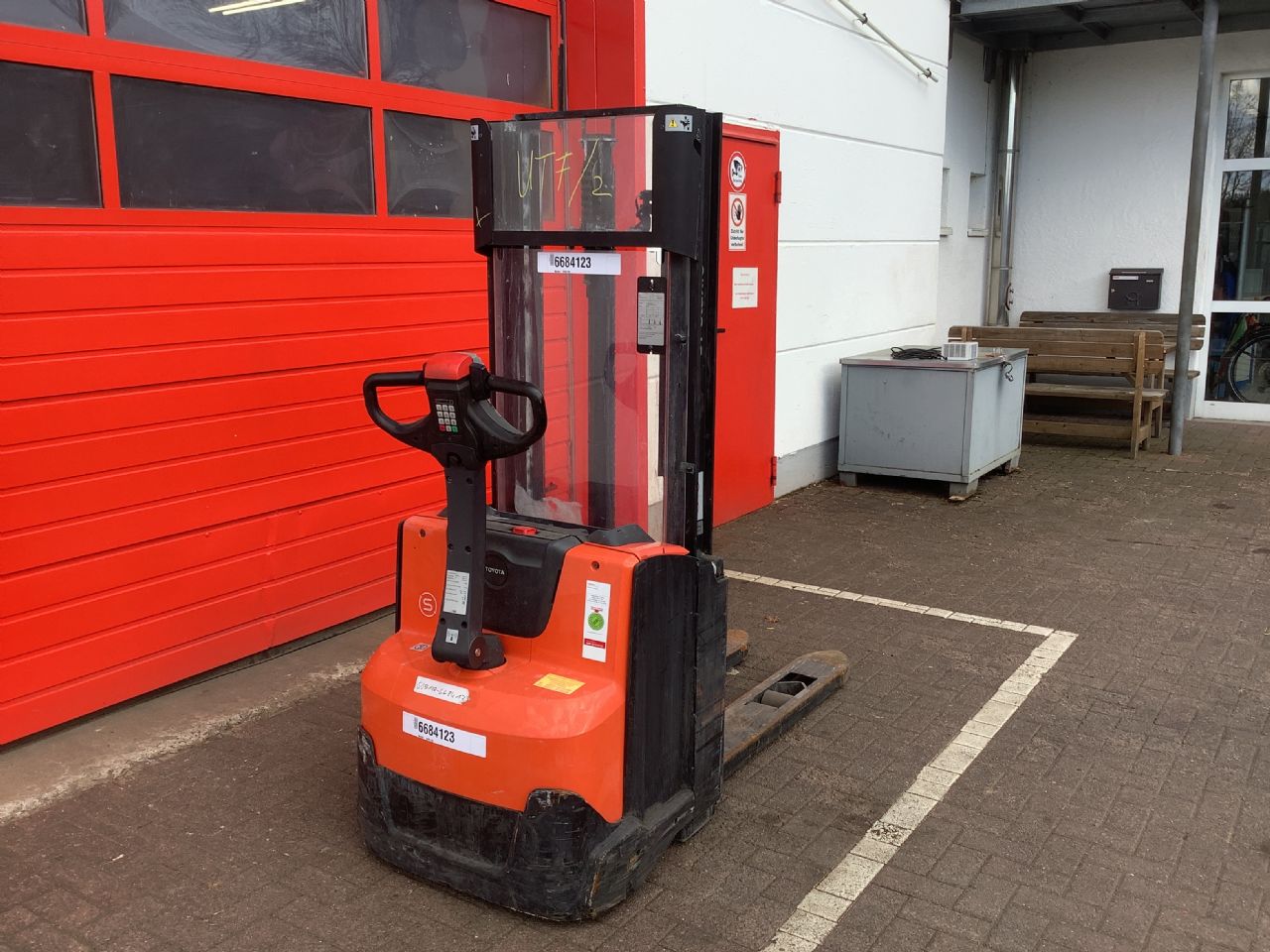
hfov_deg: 58.4
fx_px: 1137
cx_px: 635
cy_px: 476
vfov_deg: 45.4
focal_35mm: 31
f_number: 2.4
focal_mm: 3.3
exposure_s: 1/247
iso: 25
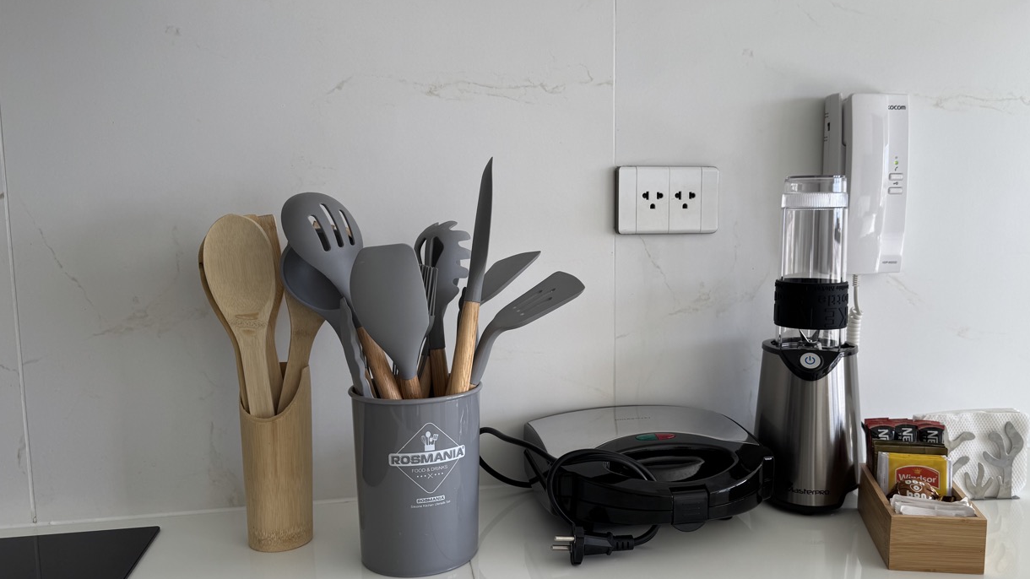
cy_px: 310
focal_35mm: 30
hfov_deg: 64.0
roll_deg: +1.0
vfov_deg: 38.9
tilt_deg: -6.2
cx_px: 584
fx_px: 819
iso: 50
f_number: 1.78
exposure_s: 1/121
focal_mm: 6.76
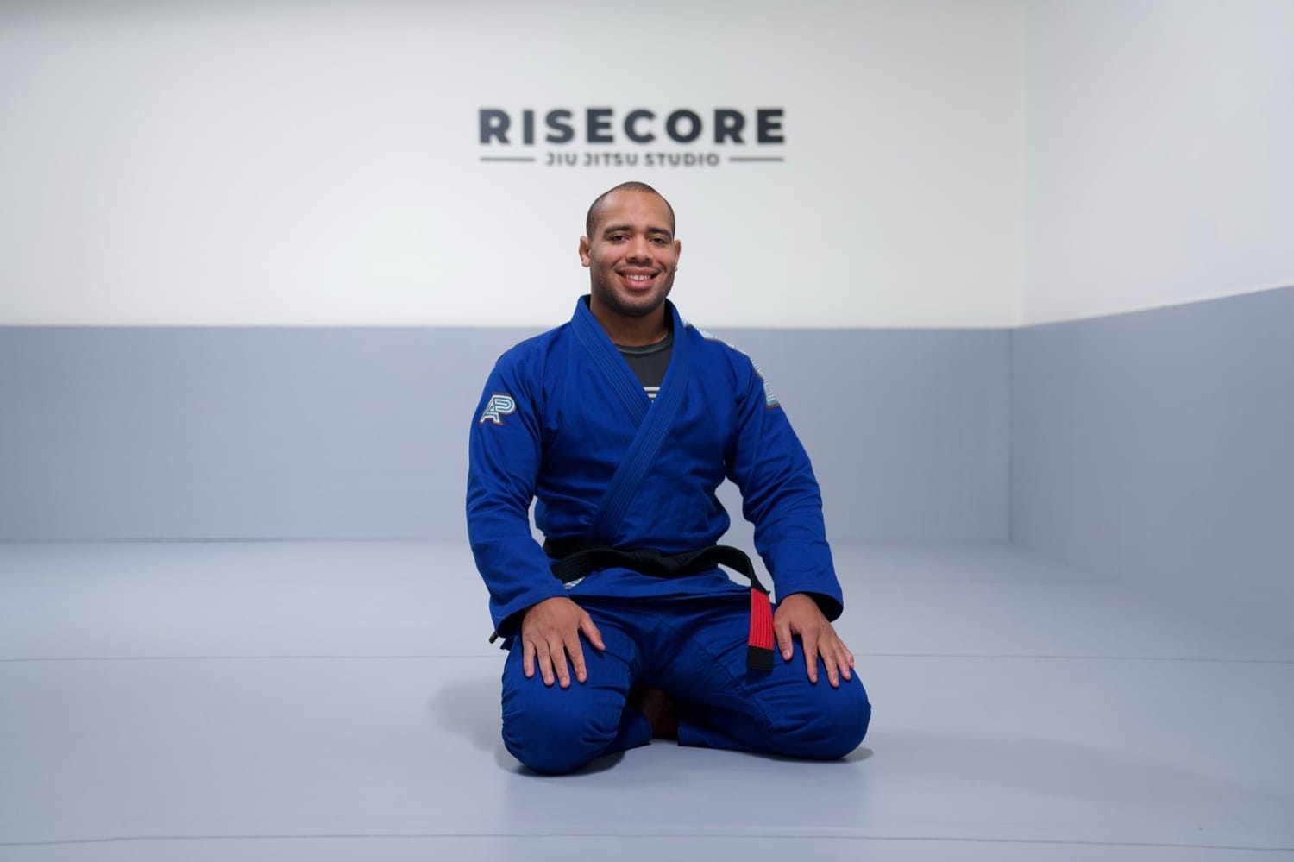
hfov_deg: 38.9
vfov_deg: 26.5
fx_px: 1832
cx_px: 647
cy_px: 431
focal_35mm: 51
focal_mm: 51
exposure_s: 1/80
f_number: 2.8
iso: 800
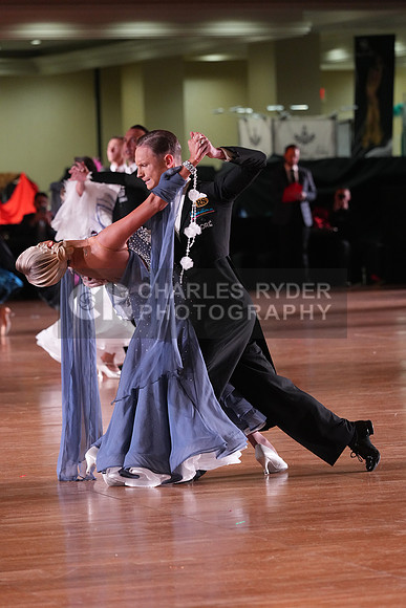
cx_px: 203
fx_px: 2823
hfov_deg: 8.2
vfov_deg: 12.3
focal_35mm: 167
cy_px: 304
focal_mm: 167
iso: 4000
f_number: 5
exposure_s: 1/200
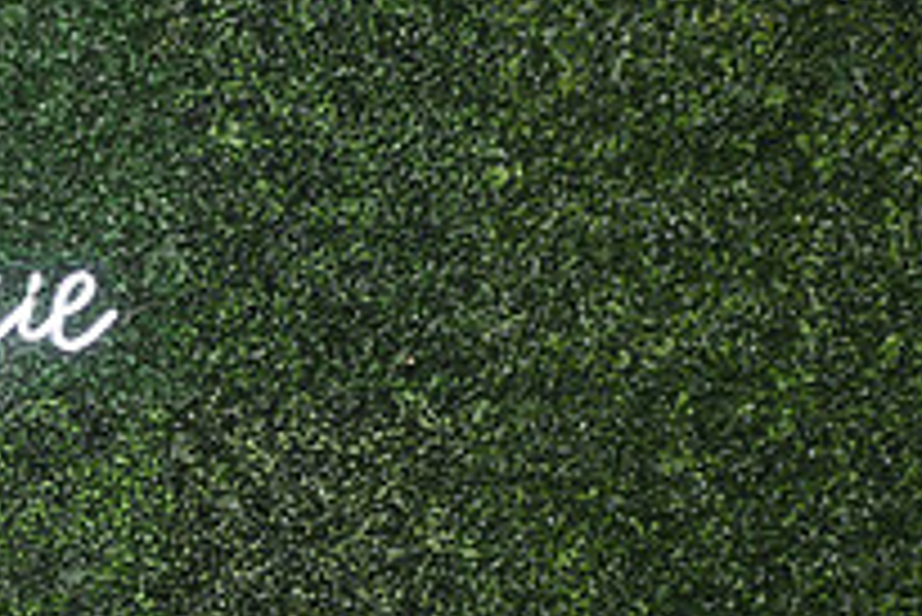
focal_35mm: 82
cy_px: 852
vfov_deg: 15.7
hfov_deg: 21.6
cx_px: -369
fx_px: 2102
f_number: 6.3
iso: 500
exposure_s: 1/60
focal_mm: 29
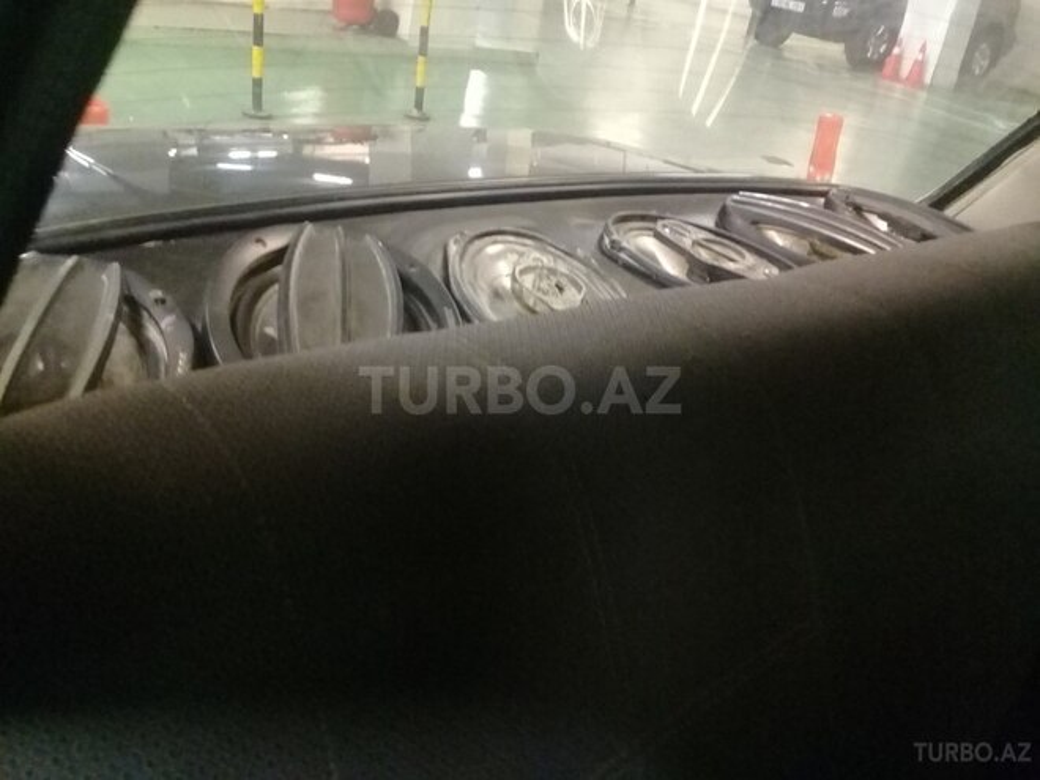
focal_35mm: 31
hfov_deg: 58.4
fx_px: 931
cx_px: 520
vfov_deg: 45.4
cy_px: 390
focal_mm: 3.3
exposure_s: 1/17
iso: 800
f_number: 2.2
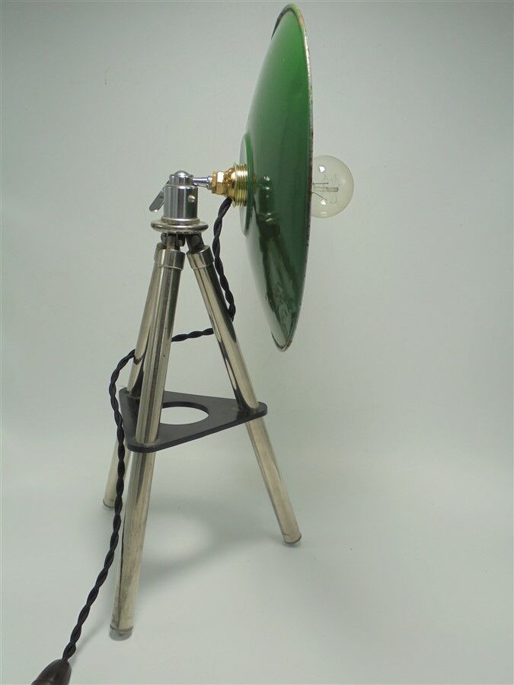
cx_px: 257
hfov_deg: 41.8
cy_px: 342
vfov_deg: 54.0
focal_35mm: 34
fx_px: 673
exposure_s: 1/100
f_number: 4
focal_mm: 6.1
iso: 100
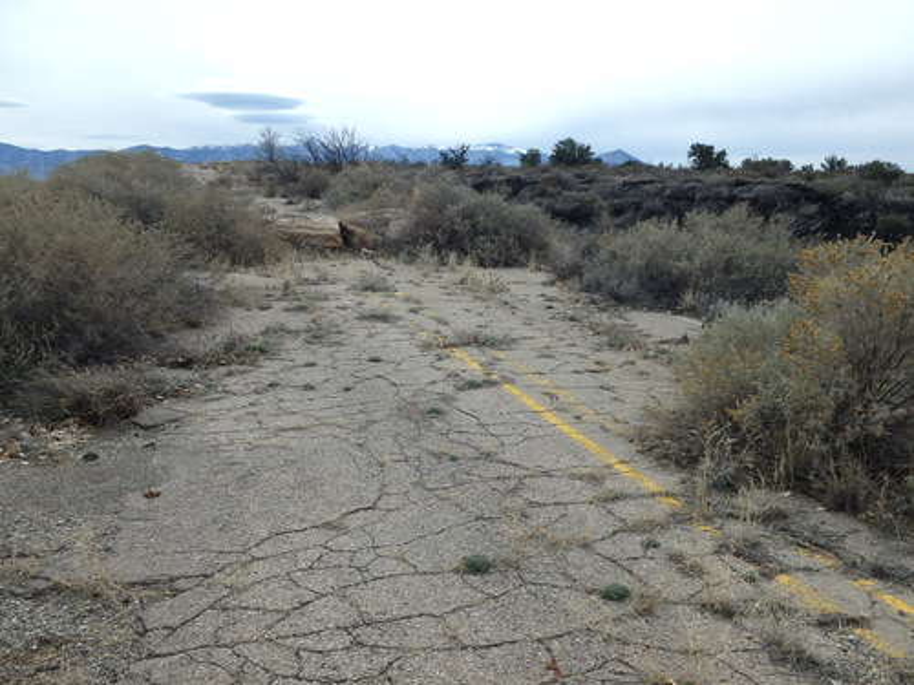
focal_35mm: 36
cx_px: 457
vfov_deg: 39.7
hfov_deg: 51.4
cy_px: 342
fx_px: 951
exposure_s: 1/160
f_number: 13
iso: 125
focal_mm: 6.4
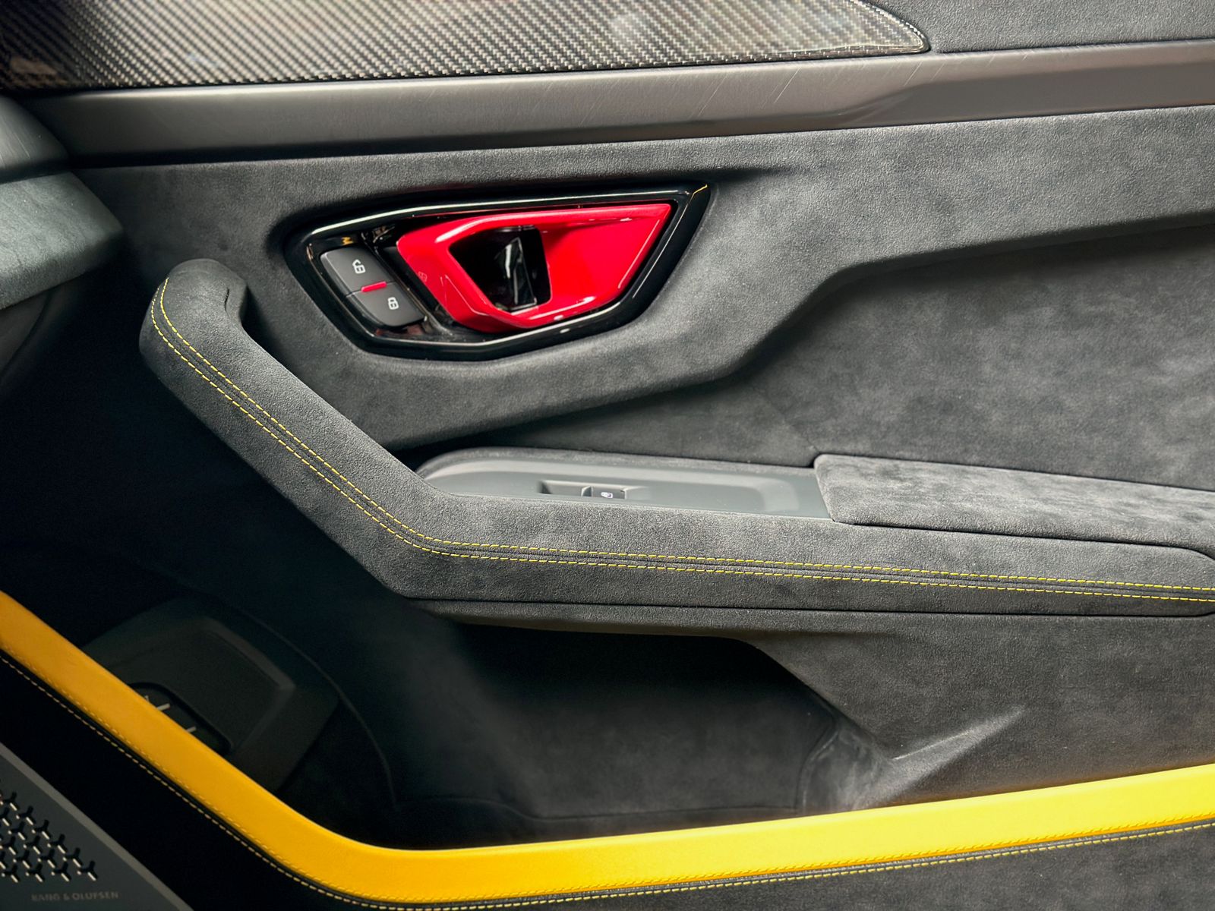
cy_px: 456
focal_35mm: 48
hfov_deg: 39.7
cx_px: 608
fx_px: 1685
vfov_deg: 30.3
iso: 320
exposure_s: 1/44
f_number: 1.78
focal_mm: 6.86
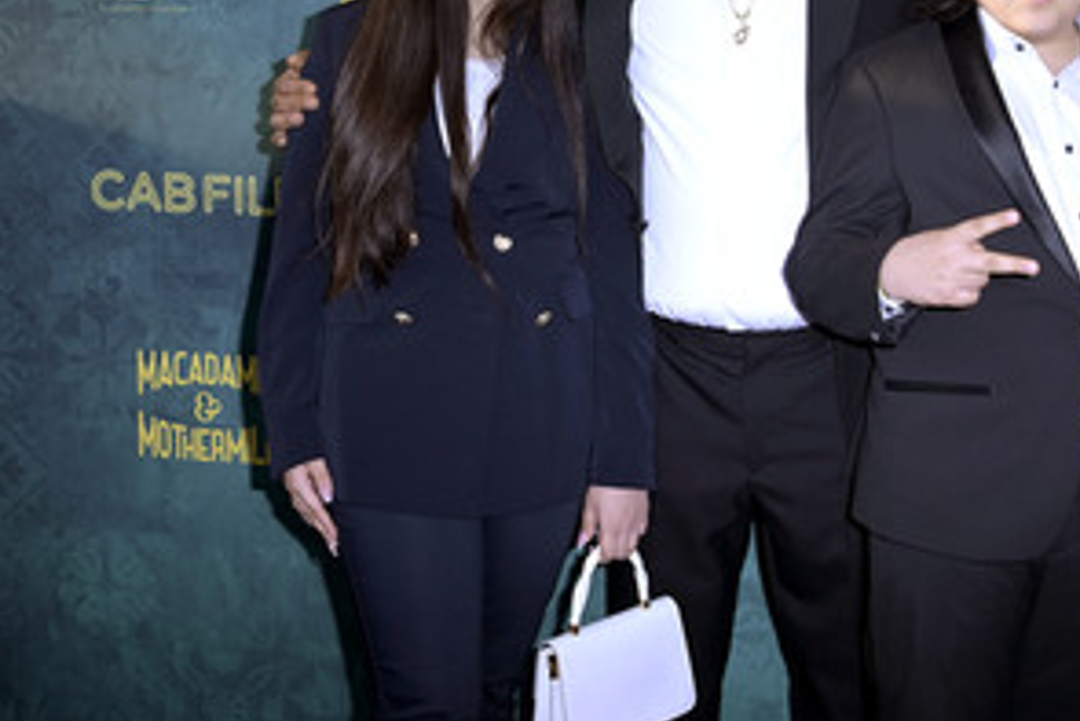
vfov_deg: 23.2
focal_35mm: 58
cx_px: 727
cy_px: 194
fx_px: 1741
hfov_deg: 34.1
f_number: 5.6
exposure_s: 1/250
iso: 400
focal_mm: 38
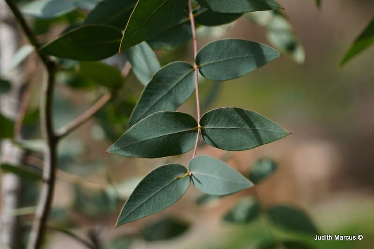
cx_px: 187
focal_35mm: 212
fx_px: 2198
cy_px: 124
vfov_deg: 6.5
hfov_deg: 9.7
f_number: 6.3
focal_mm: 141
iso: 250
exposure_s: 1/500
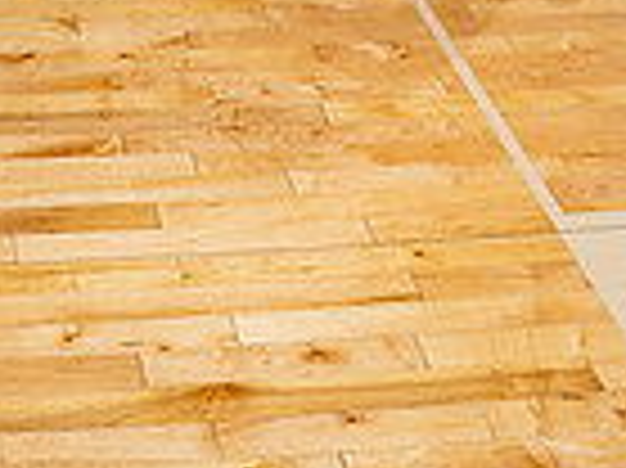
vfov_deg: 14.7
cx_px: 81
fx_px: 1409
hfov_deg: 24.4
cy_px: -531
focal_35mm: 78
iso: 320
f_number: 8
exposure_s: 1/250
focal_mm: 25
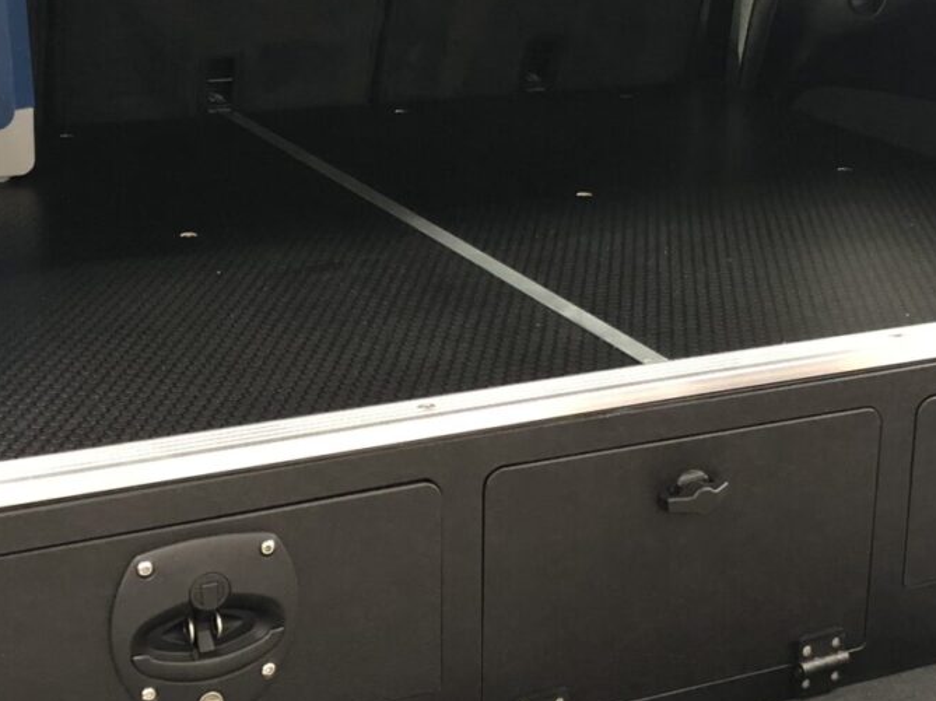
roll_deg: -1.4
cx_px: 508
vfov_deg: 21.9
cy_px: 294
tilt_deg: -16.6
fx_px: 1811
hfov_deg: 29.0
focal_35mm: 67
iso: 100
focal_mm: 3.99
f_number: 1.8
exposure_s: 1/6
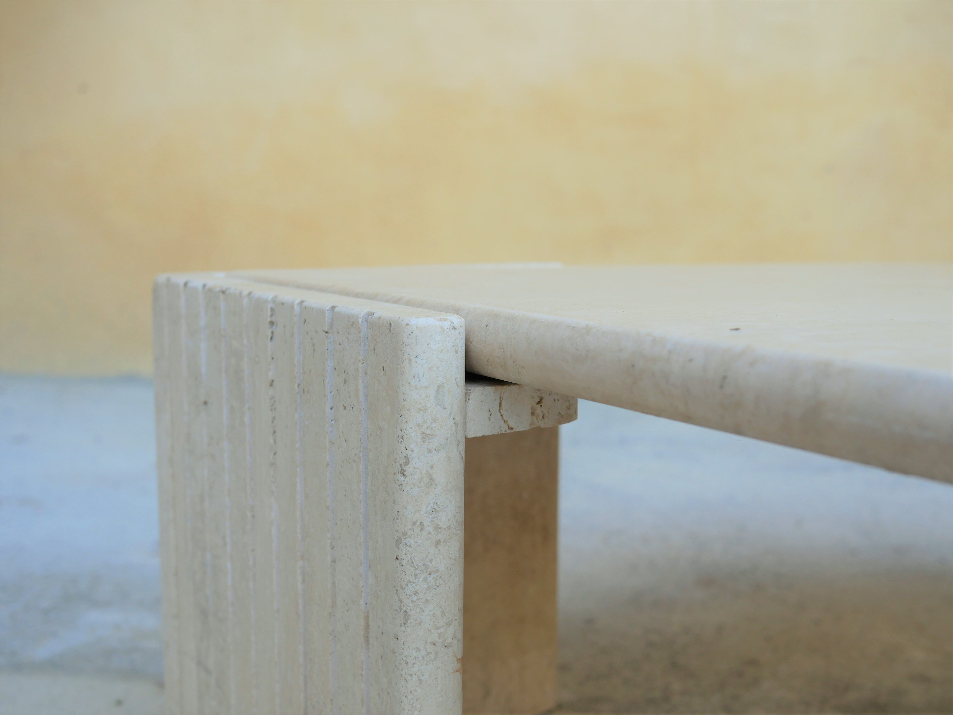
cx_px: 476
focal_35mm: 40
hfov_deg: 46.8
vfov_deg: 36.0
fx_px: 1102
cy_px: 358
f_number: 3.2
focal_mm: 20
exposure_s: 1/320
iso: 200
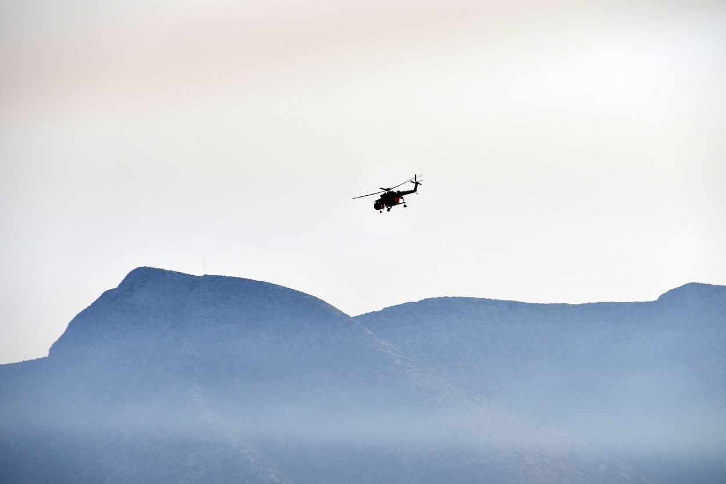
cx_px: 363
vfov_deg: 4.6
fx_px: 6049
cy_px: 242
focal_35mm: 300
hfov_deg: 6.9
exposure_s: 1/500
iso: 100
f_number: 8
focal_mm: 200
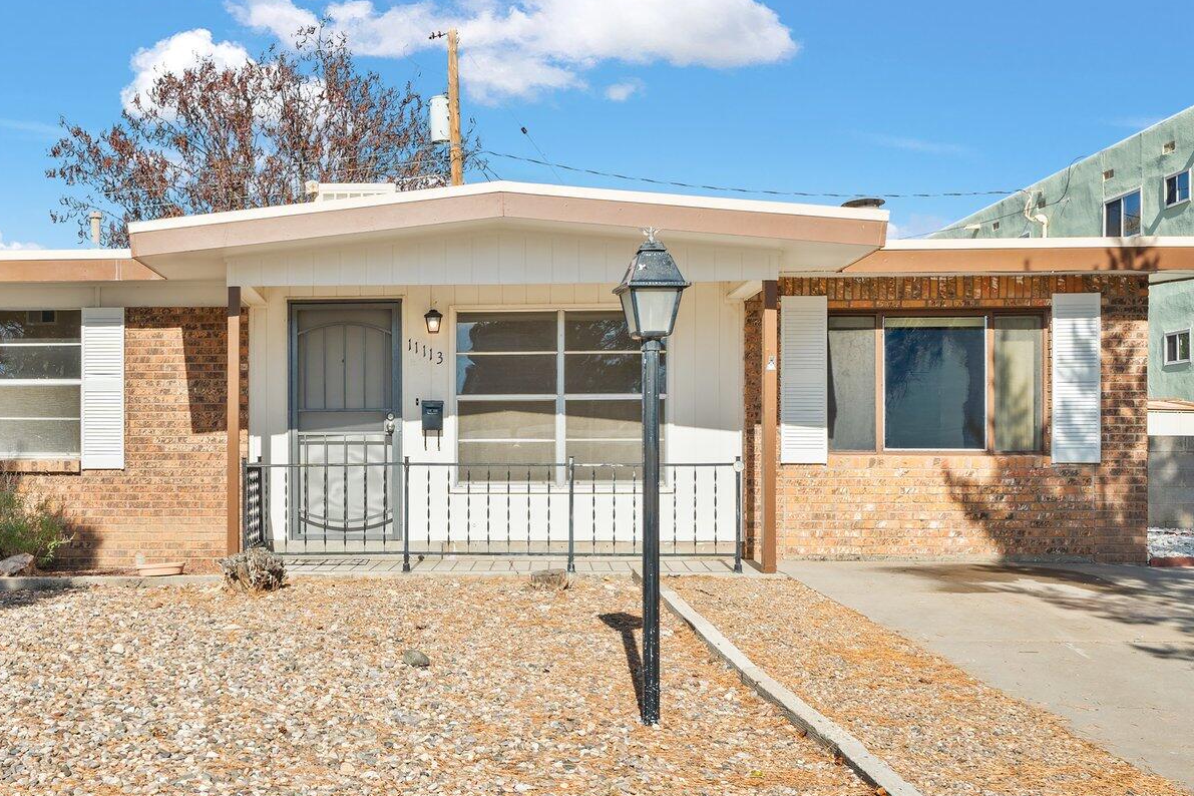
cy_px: 435
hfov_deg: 44.2
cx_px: 328
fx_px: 1426
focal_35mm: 43
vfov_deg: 31.2
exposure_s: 1/320
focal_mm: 25
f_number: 9
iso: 320
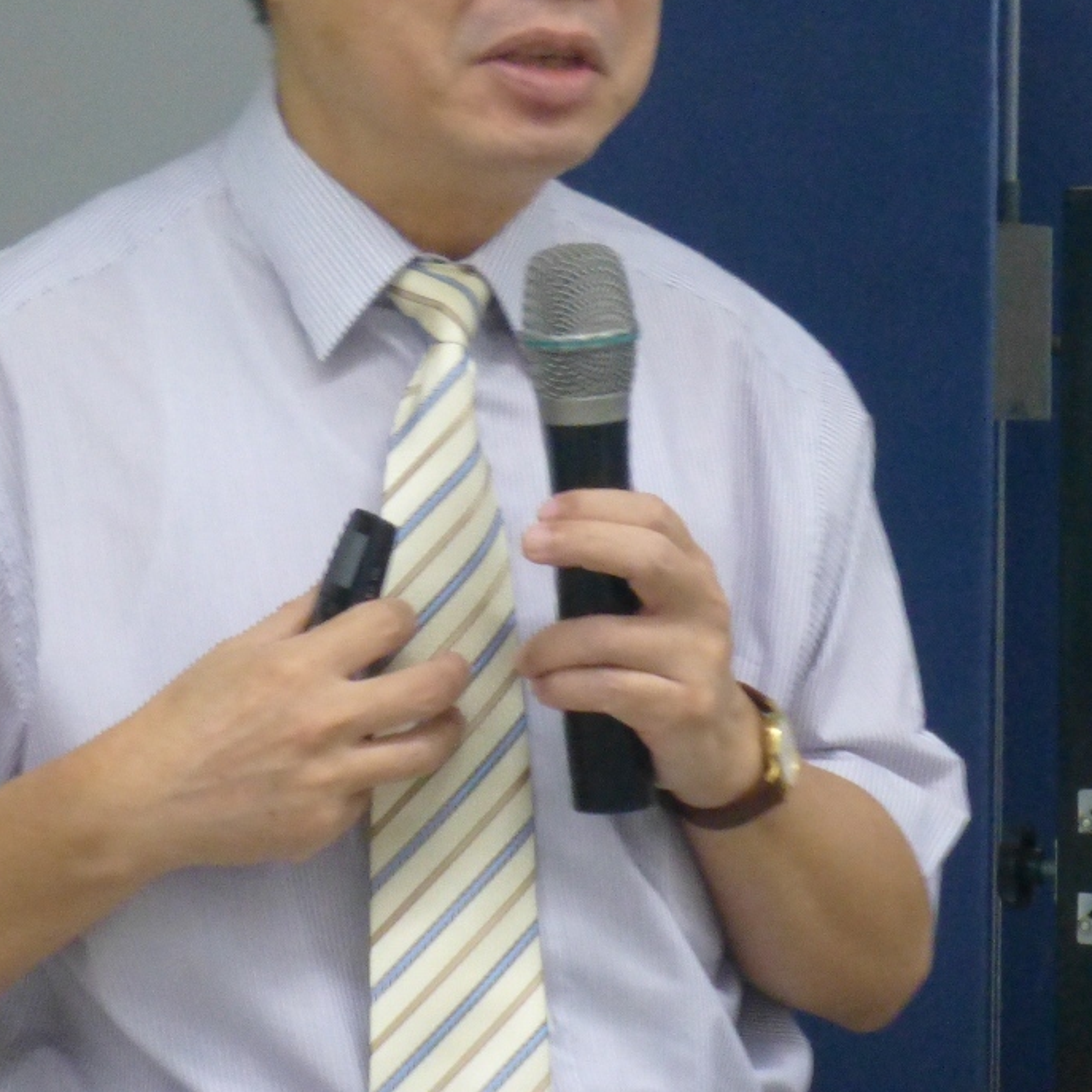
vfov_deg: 6.2
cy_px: 215
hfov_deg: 6.2
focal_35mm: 282
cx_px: 294
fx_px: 10065
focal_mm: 25.9
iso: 800
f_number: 5.4
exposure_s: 1/25
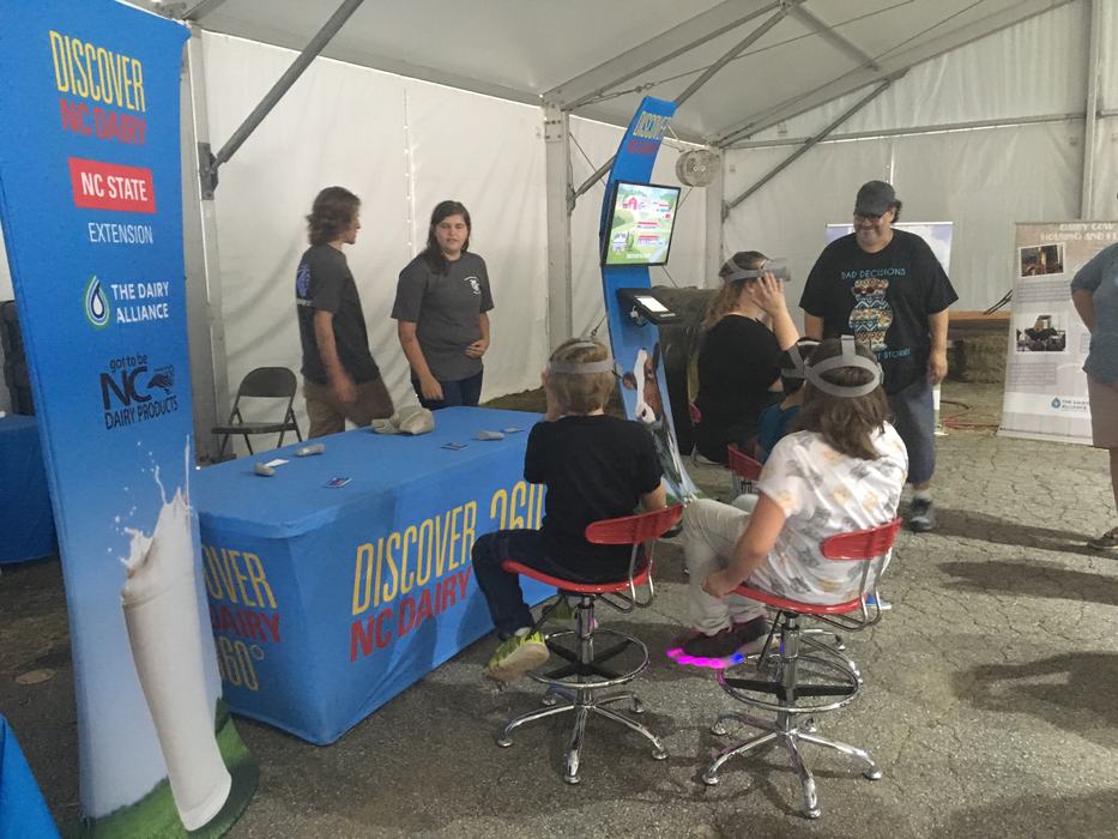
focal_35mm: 29
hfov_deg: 61.7
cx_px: 559
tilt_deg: -8.7
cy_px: 420
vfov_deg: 48.2
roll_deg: +0.3
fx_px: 937
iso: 250
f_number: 2.2
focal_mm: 4.15
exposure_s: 1/15
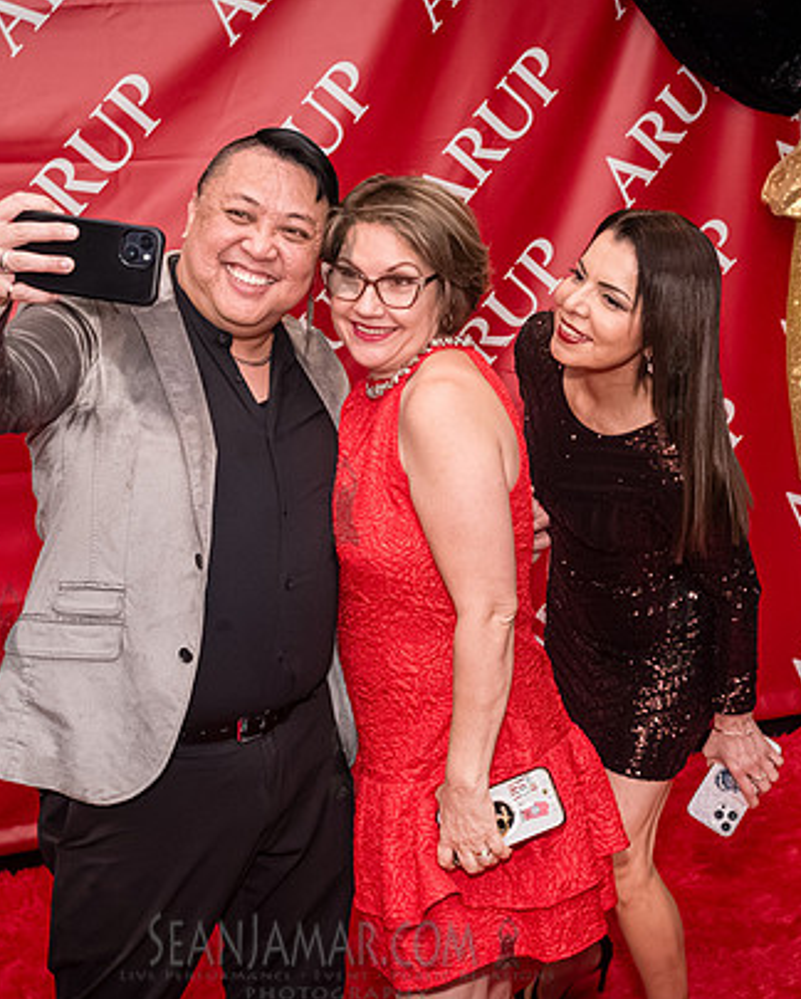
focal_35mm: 63
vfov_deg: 30.0
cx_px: 530
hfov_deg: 24.1
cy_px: 424
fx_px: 1864
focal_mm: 35
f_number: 5
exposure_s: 1/400
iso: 8000
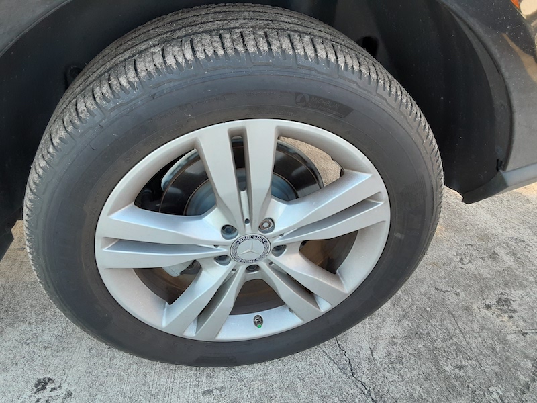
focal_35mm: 27
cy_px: 202
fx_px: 419
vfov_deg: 51.4
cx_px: 268
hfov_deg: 65.3
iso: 64
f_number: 1.9
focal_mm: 2.91
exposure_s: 1/120
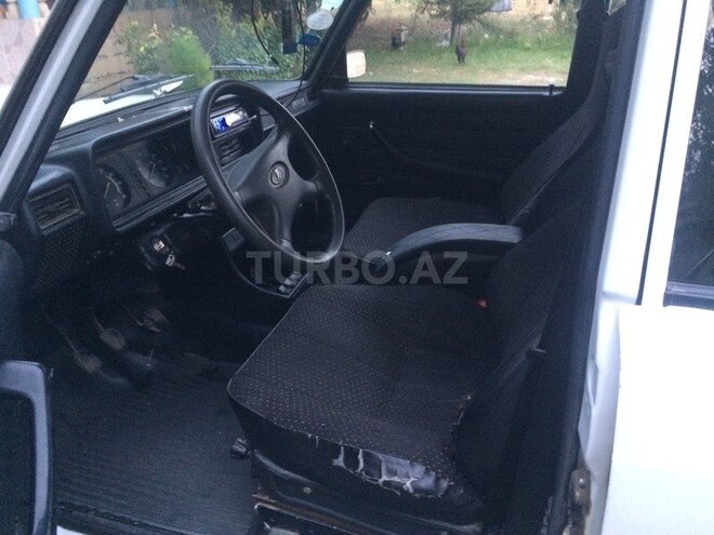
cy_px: 268
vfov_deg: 48.2
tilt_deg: -23.5
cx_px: 357
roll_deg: -0.8
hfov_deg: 61.7
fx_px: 598
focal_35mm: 29
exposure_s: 1/17
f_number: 2.2
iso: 250
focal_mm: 4.15
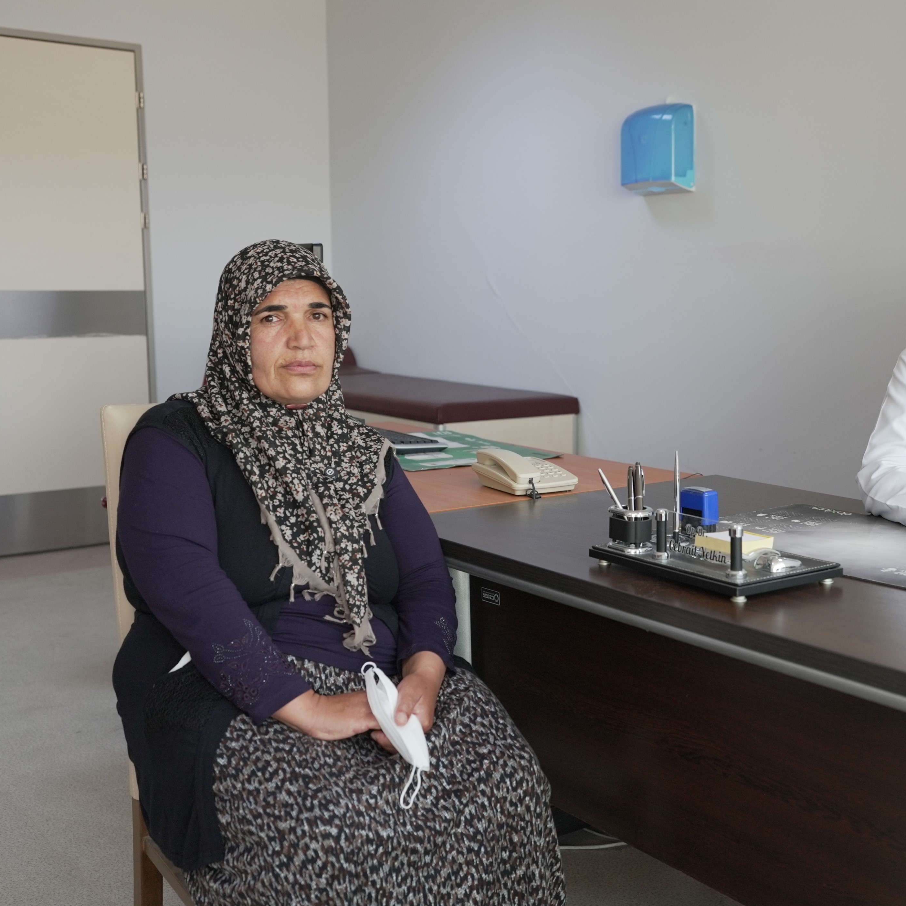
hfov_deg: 36.9
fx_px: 1333
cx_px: 640
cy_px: 452
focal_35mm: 45
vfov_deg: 37.6
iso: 1000
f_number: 3.5
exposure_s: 1/100
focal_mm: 35
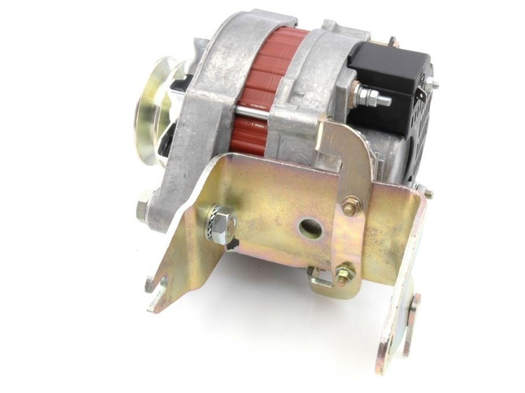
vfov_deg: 23.3
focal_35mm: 63
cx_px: 270
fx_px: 955
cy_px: 197
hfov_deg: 30.7
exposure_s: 1
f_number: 25
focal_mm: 38
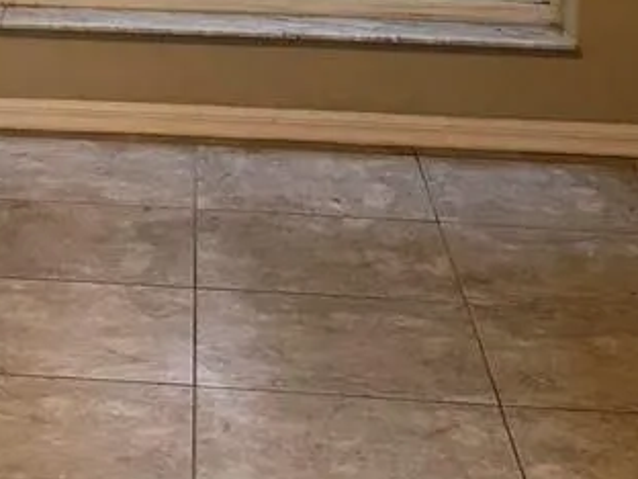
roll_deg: -0.2
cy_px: -315
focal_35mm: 123
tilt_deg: -4.1
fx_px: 2267
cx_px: -88
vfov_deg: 11.4
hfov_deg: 15.5
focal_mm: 6.76
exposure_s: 1/120
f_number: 1.78
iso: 200
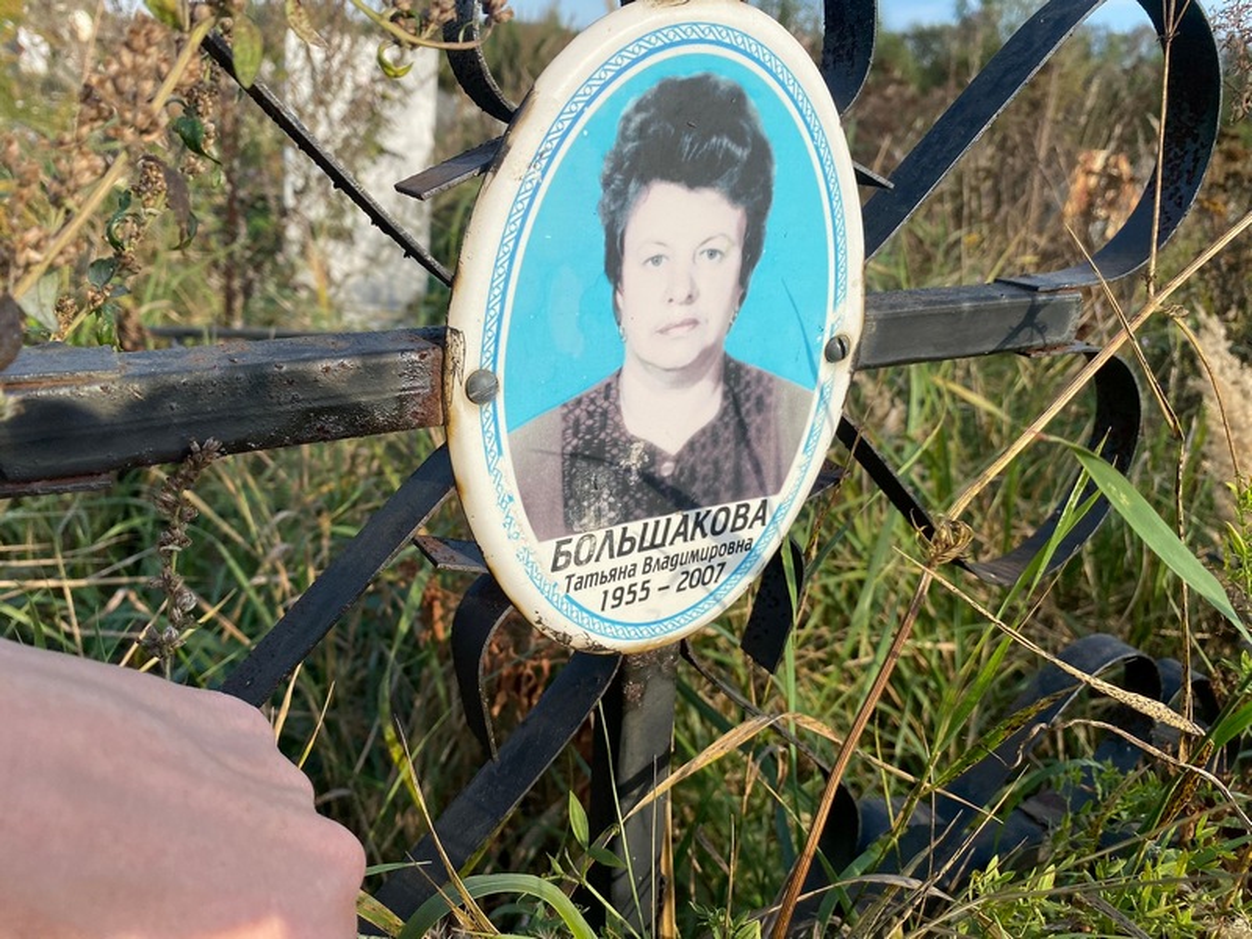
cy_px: 470
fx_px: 940
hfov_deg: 67.3
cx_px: 626
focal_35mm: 26
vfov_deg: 53.1
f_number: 1.8
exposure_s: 1/1754
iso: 32
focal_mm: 4.25
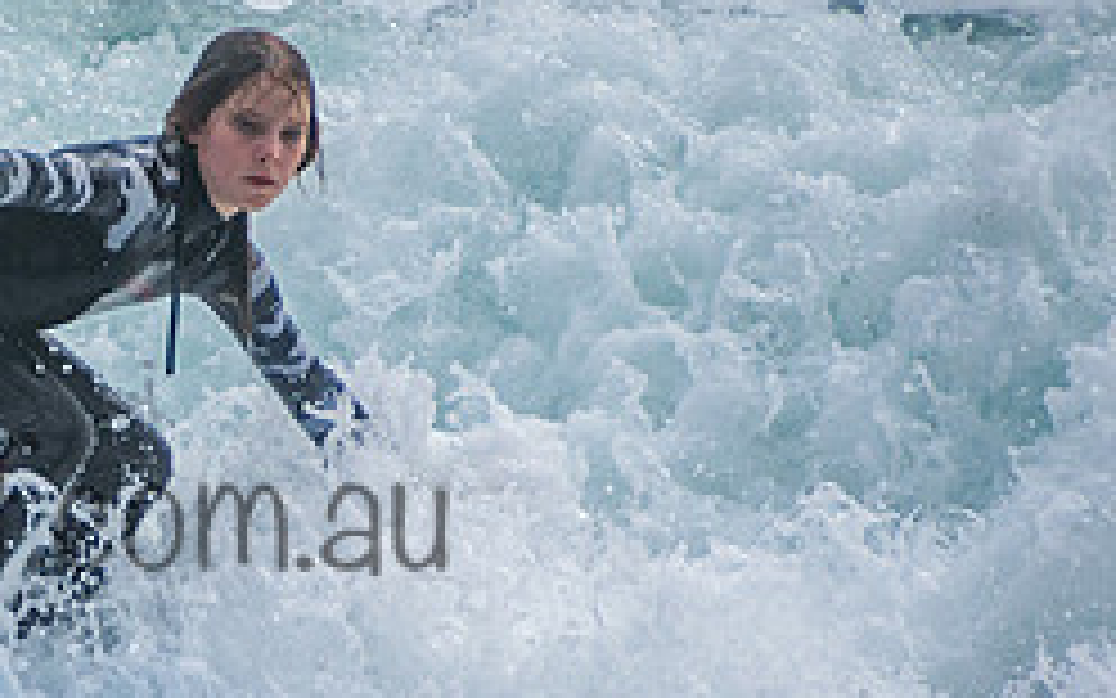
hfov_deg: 1.5
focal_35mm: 1429
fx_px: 43462
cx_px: -27
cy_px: 466
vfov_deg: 0.9
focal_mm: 400
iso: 320
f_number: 5.6
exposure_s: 1/2000
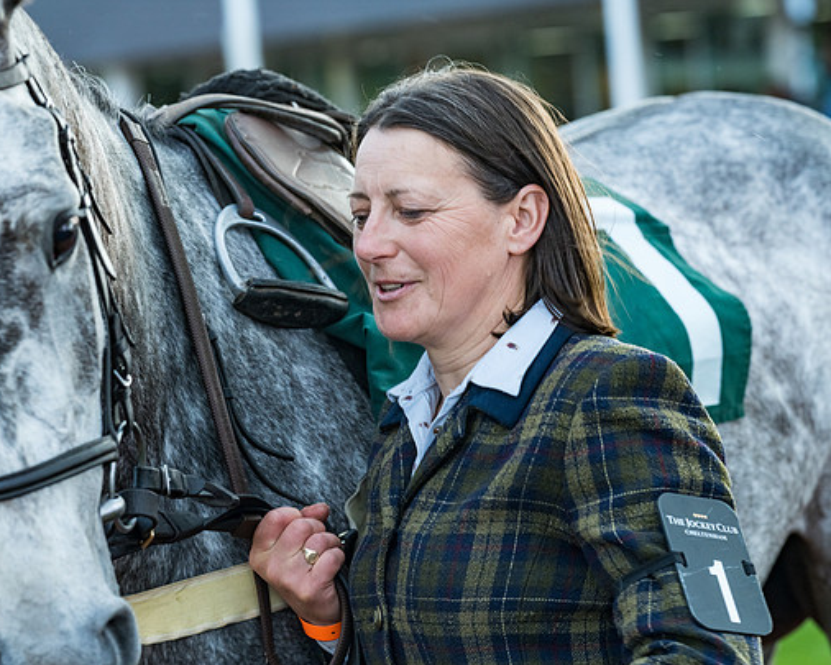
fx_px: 4157
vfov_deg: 9.1
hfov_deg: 11.4
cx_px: 351
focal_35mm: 169
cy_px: 356
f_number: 5
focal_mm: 135
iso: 1000
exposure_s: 1/250
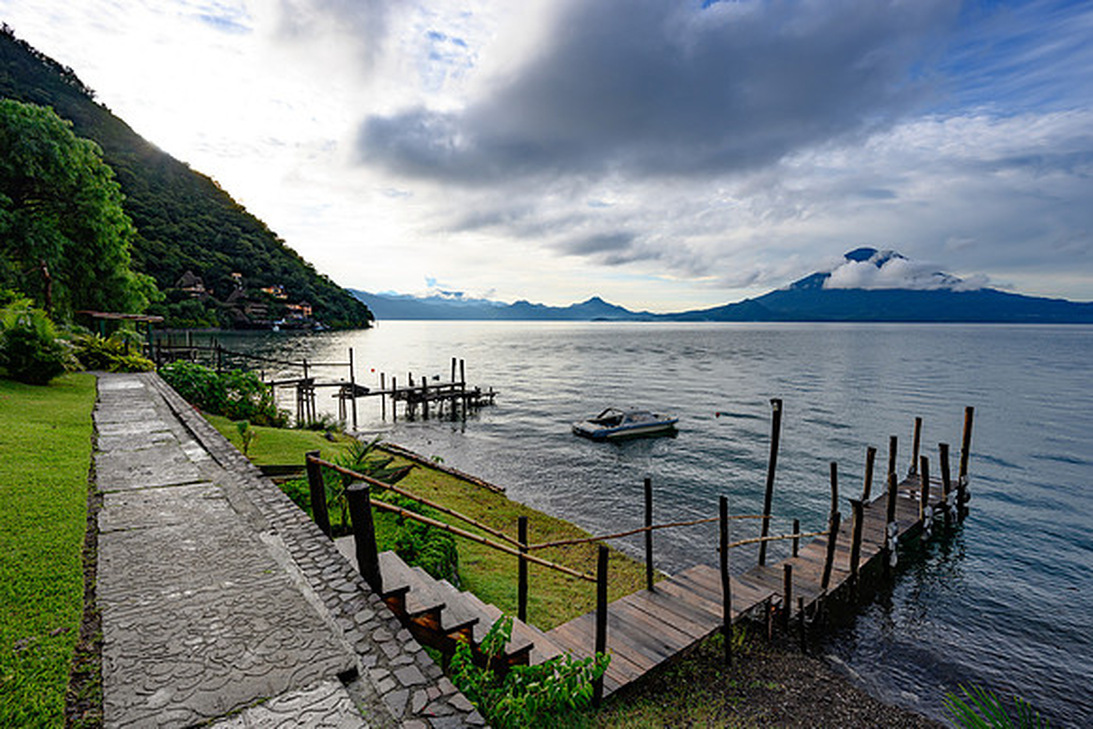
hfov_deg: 91.6
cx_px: 546
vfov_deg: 68.9
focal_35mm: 18
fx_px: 531
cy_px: 364
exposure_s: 1/125
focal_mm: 17.5
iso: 125
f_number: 10
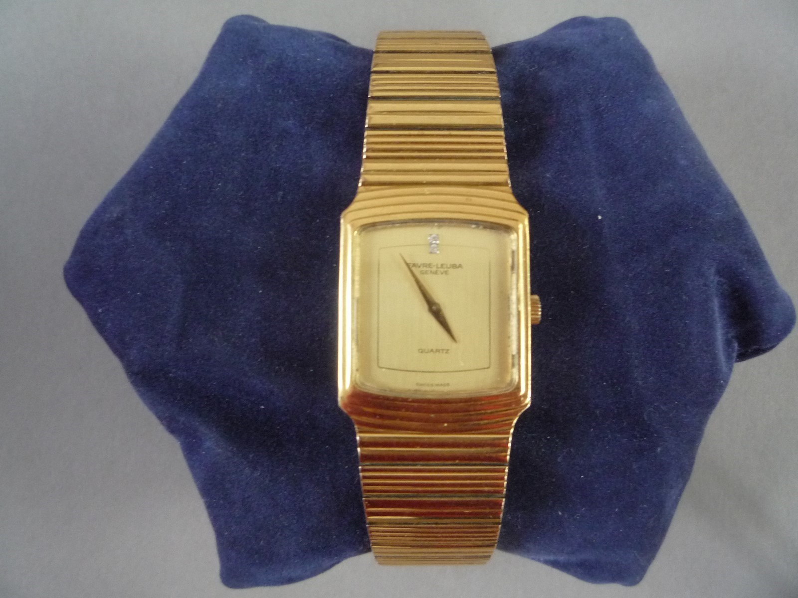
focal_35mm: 30
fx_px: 692
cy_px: 299
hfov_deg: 60.0
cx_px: 399
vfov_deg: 46.8
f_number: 3.3
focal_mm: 5.2
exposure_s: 1/30
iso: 400
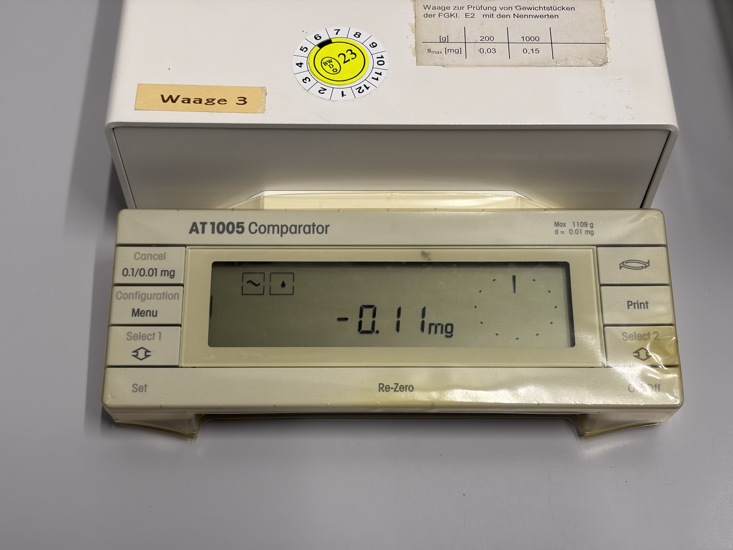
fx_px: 1101
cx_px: 366
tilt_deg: -59.0
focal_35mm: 52
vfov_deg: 28.0
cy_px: 275
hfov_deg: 36.8
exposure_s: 1/50
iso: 50
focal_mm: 5.96
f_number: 1.6
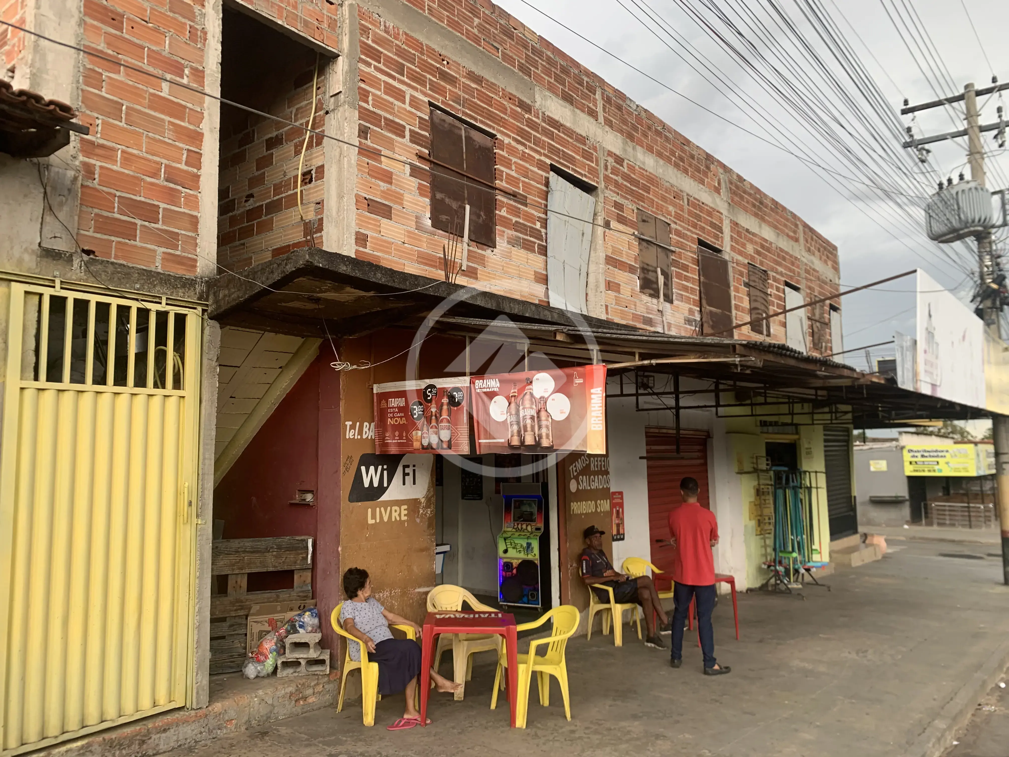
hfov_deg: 67.3
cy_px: 378
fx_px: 758
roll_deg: +1.0
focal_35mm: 26
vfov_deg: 53.1
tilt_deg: +6.5
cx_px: 504
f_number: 1.8
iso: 25
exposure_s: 1/122
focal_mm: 4.25
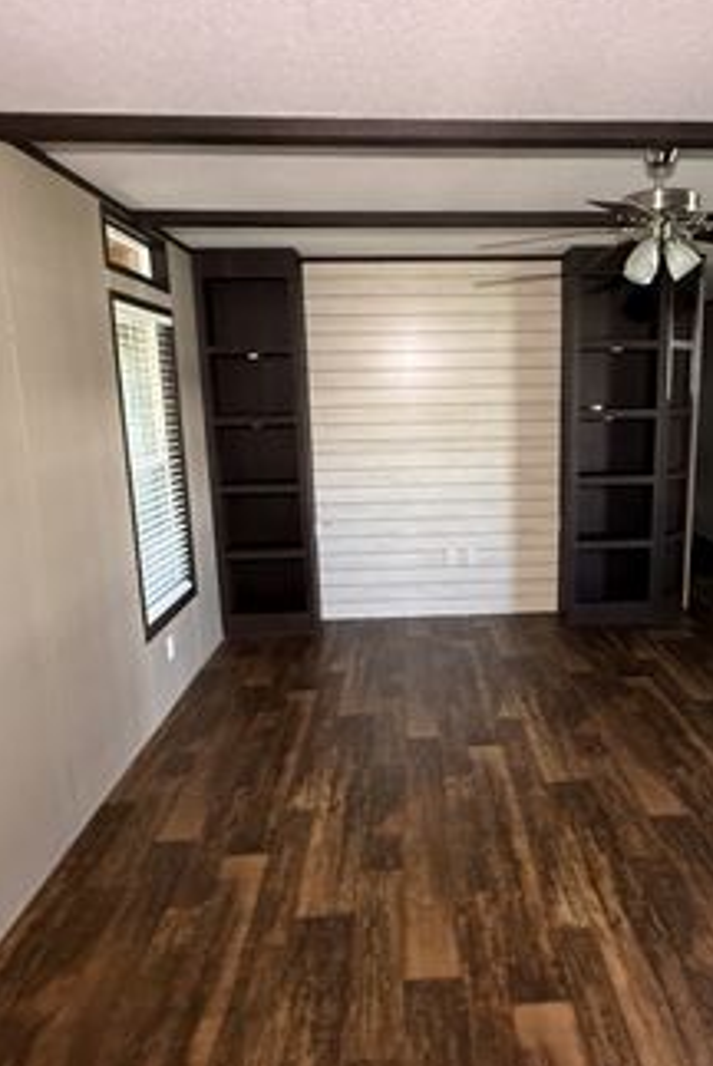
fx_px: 711
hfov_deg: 52.6
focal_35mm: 24
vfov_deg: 73.7
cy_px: 531
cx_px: 451
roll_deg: +0.3
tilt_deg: -13.9
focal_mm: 2.22
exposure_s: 1/60
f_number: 2.2
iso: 640
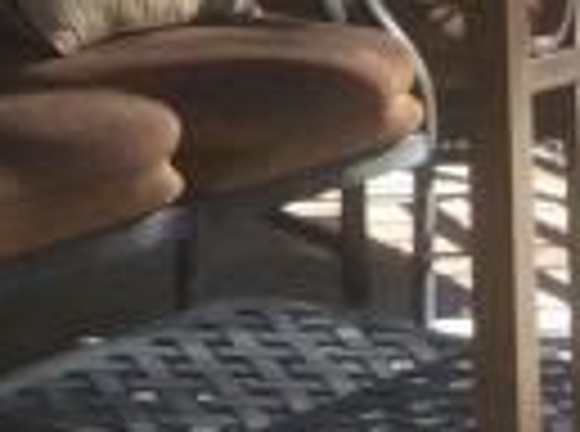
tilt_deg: +4.2
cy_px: -1202
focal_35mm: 255
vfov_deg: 5.2
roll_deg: -0.2
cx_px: -728
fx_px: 4261
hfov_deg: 7.4
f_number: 2.4
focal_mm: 3.3
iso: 32
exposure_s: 1/430
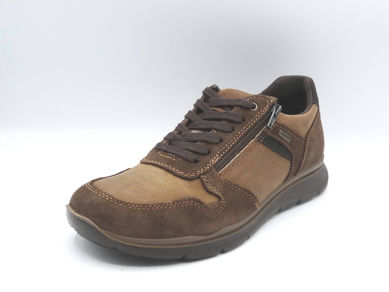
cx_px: 194
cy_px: 146
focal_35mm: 50
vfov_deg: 29.1
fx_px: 562
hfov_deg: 38.2
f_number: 4
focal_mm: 5.1
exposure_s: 1/200
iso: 100
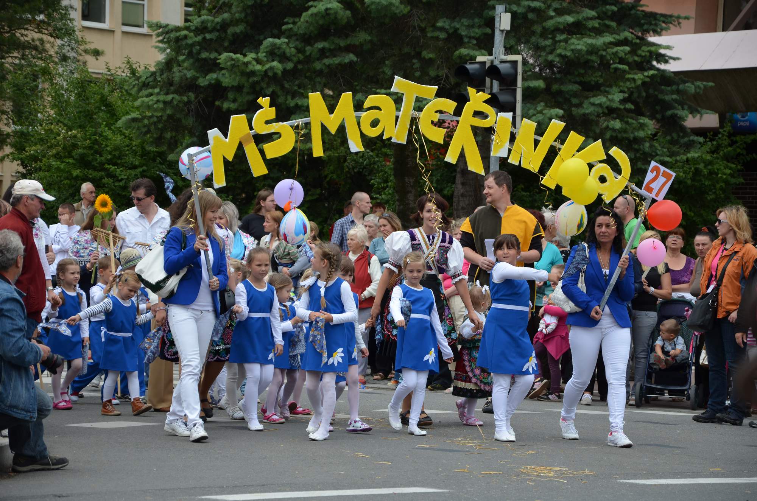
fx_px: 2675
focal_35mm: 128
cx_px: 378
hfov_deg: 16.1
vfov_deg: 10.7
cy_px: 250
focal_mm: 85
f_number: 5.6
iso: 200
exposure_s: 1/640
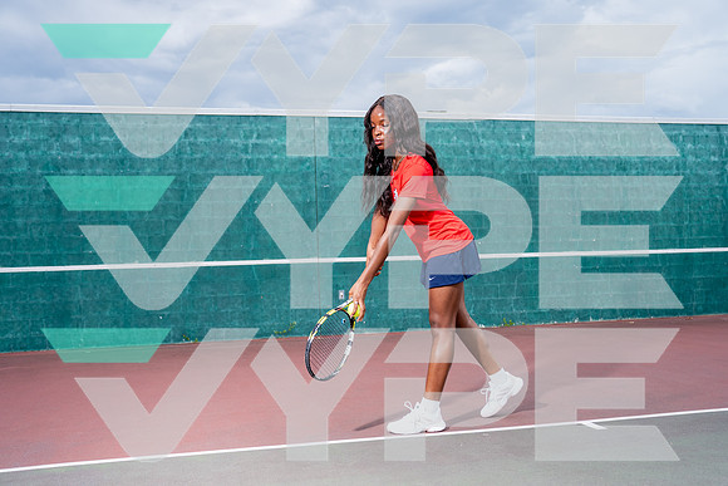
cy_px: 243
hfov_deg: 53.3
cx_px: 364
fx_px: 726
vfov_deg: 37.0
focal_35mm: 36
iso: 400
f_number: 4
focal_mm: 34
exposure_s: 1/1000
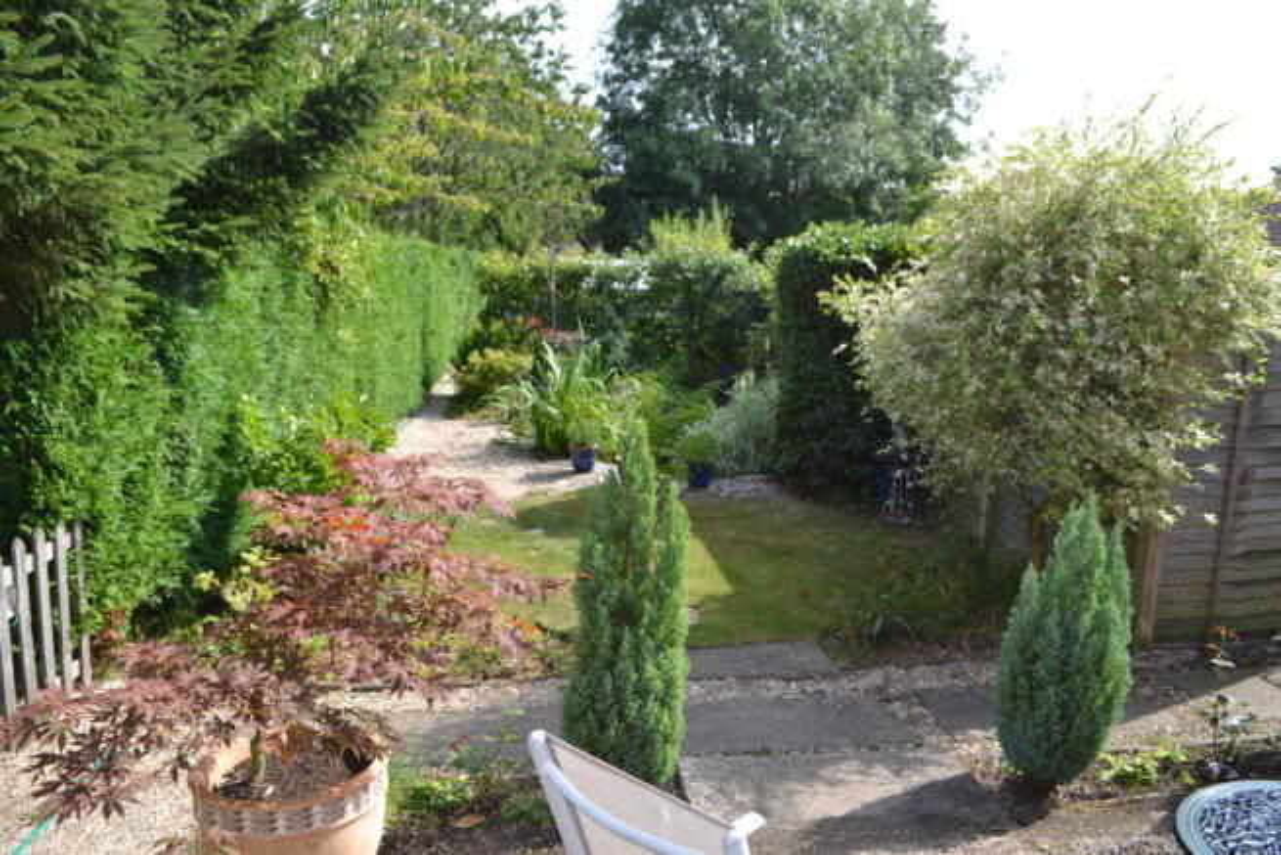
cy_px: 428
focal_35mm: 27
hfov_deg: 67.4
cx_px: 640
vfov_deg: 48.0
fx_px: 961
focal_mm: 18
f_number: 5
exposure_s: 1/200
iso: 100
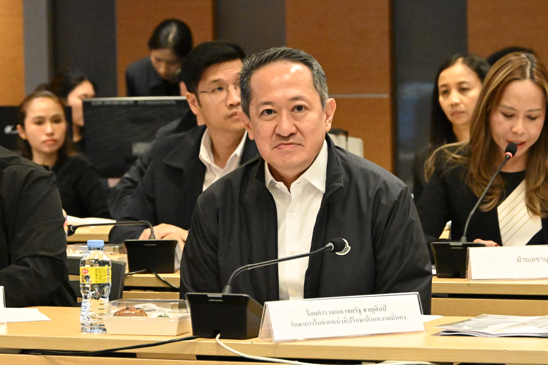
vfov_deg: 9.0
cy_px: 182
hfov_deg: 13.4
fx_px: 2329
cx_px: 274
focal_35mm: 153
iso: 22800
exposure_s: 1/500
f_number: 6.3
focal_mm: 102
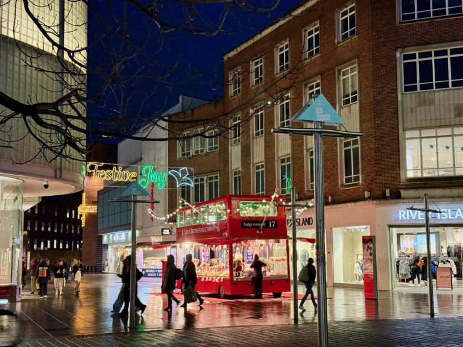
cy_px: 174
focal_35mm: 48
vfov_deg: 30.3
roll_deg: +0.7
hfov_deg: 39.7
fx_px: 642
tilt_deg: +7.1
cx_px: 232
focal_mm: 6.76
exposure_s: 1/33
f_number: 1.78
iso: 250
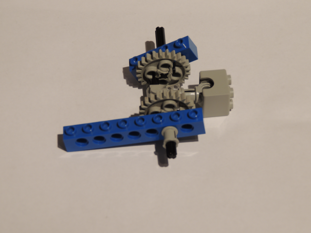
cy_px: 116
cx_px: 156
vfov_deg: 12.3
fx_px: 1078
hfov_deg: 16.4
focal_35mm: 120
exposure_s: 1/5
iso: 100
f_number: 4.2
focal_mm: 21.4
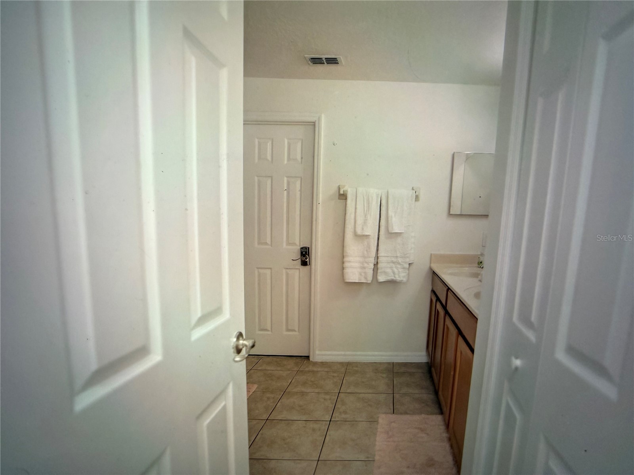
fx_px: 440
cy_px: 238
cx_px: 317
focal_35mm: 24
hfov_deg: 71.6
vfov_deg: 56.8
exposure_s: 1/120
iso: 250
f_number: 2.2
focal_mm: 2.22
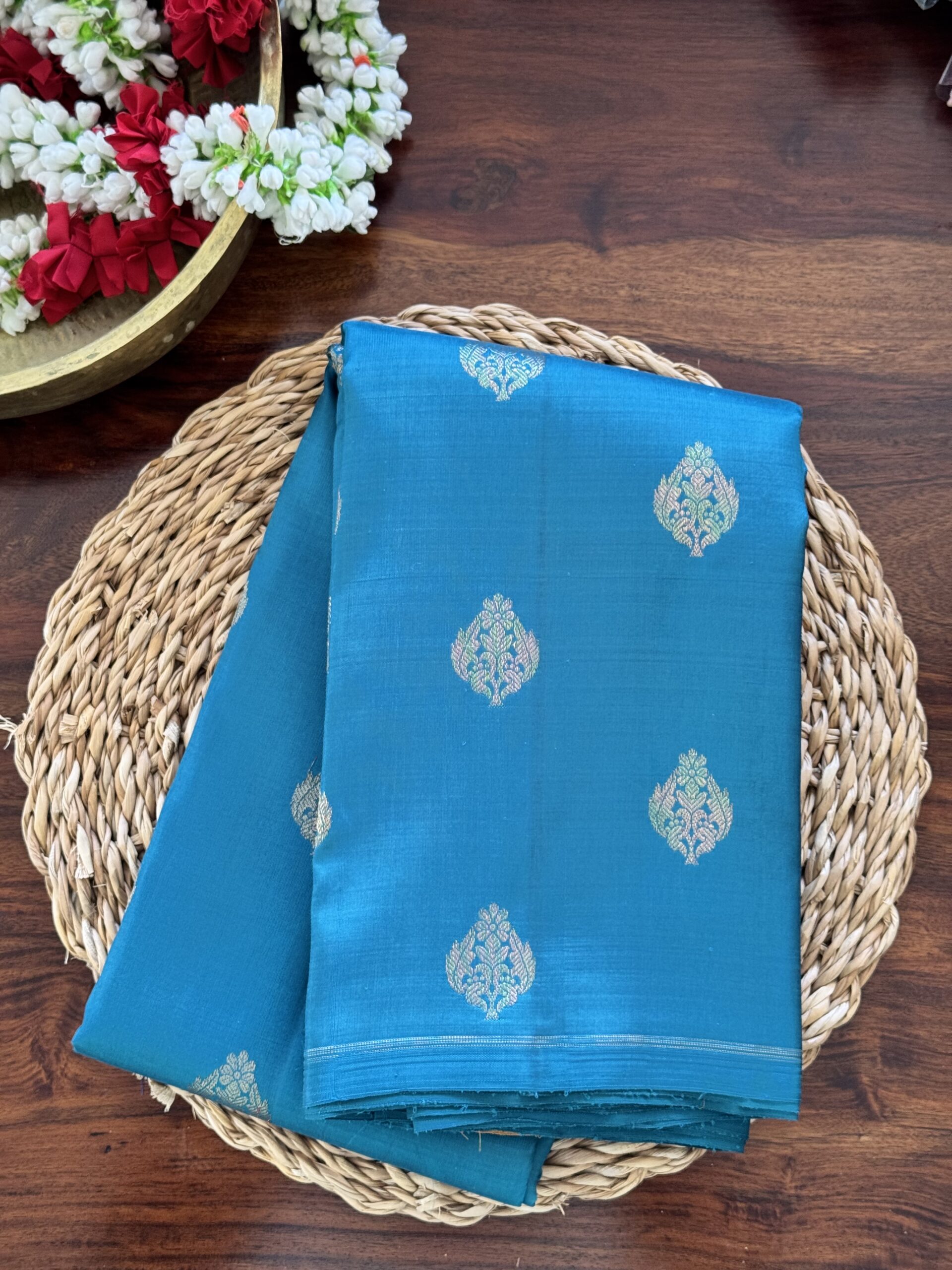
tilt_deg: -83.0
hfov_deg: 30.3
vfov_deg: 39.7
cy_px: 635
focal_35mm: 48
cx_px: 476
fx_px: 1760
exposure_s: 1/60
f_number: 1.78
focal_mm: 6.76
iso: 160
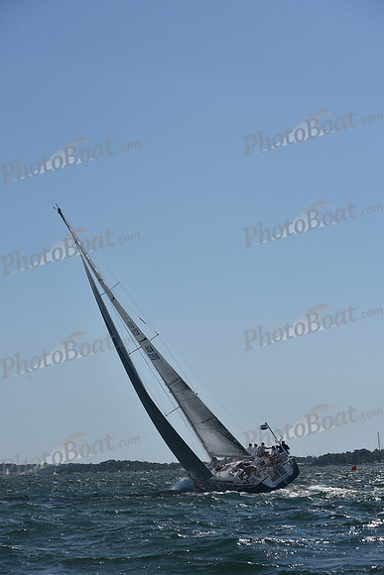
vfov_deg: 28.8
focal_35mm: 70
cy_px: 288
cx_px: 192
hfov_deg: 19.5
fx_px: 1119
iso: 250
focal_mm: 70
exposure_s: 1/1250
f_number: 6.3
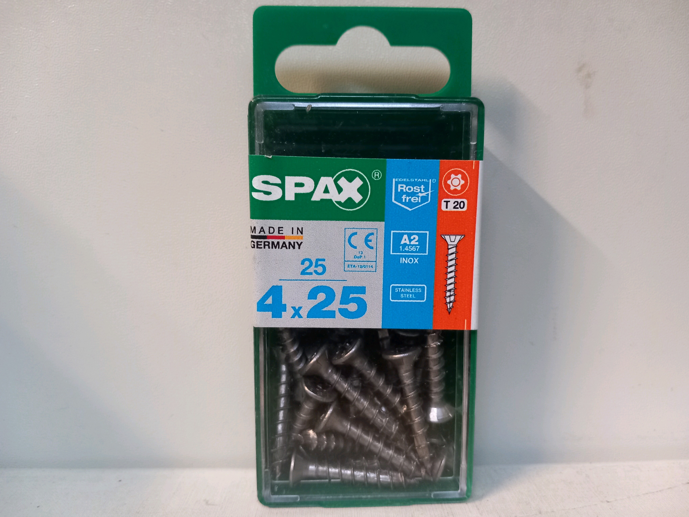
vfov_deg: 51.4
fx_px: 537
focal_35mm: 27
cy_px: 258
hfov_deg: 65.3
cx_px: 344
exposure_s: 1/20
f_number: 1.8
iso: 500
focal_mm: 4
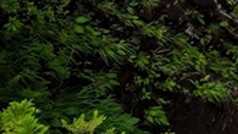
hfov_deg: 7.5
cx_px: 564
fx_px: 1698
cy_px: -75
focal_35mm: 269
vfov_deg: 4.5
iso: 400
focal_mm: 53
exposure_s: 1/320
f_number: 8
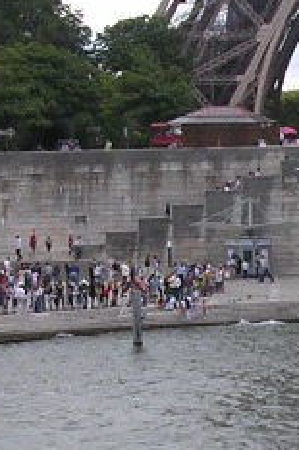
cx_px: 343
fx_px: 2171
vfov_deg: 11.8
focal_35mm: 174
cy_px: 365
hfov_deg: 7.8
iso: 100
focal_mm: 5.8
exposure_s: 1/183
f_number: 5.6
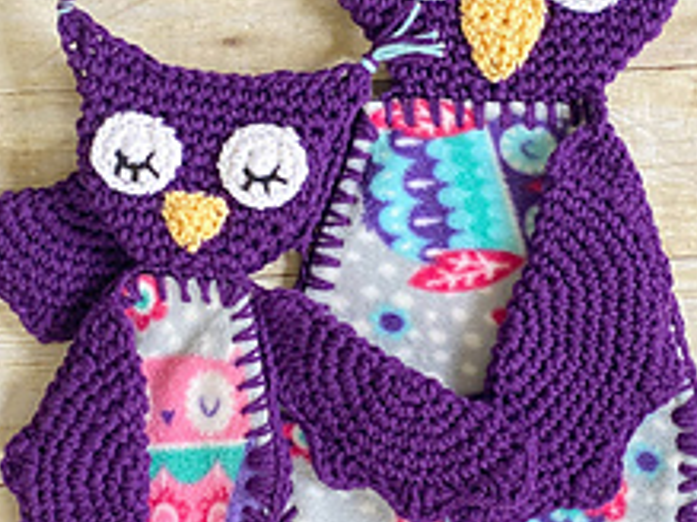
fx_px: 1529
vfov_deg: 19.3
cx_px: 430
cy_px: 194
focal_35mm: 76
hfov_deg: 25.6
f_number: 1.8
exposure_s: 1/60
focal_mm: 4.25
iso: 250
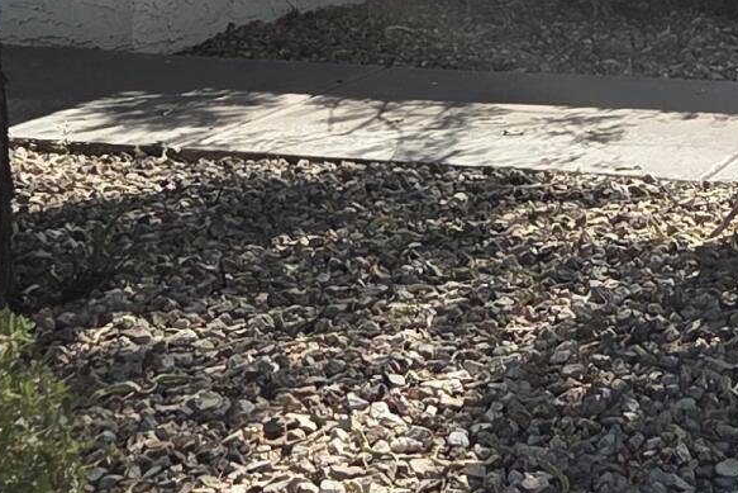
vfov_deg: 10.4
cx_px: 787
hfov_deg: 16.2
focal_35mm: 123
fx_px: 2522
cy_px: -431
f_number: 1.8
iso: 80
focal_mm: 5.4
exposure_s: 1/2289
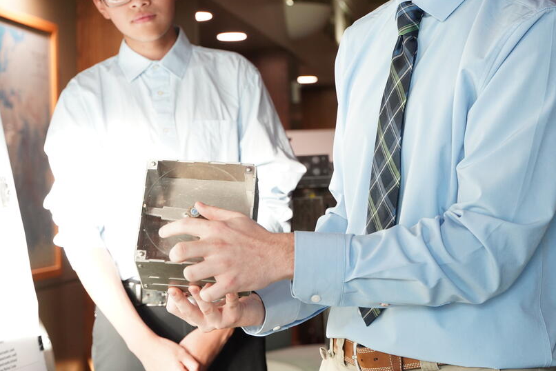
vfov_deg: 17.0
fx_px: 1236
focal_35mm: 80
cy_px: 82
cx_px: 207
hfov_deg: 25.3
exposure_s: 1/200
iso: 1250
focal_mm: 43
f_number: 4
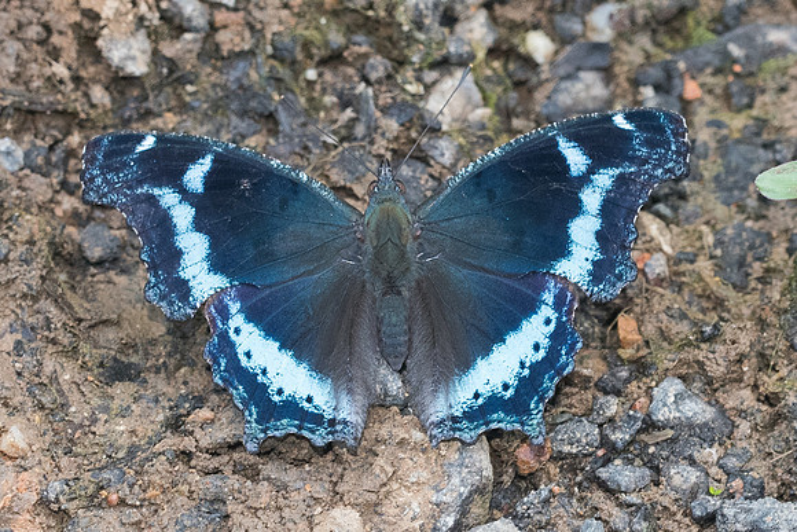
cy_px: 295
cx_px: 446
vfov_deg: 2.0
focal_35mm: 691
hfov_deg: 3.0
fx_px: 15290
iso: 800
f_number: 6.3
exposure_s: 1/400
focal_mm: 150
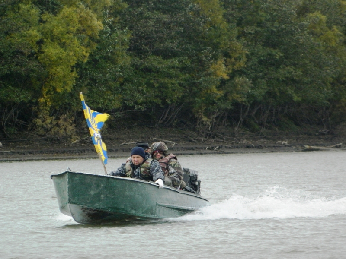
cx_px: 173
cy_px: 130
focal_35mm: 525
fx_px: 5248
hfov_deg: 3.8
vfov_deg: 2.8
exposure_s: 1/500
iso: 360
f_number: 5.8
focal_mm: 94.5
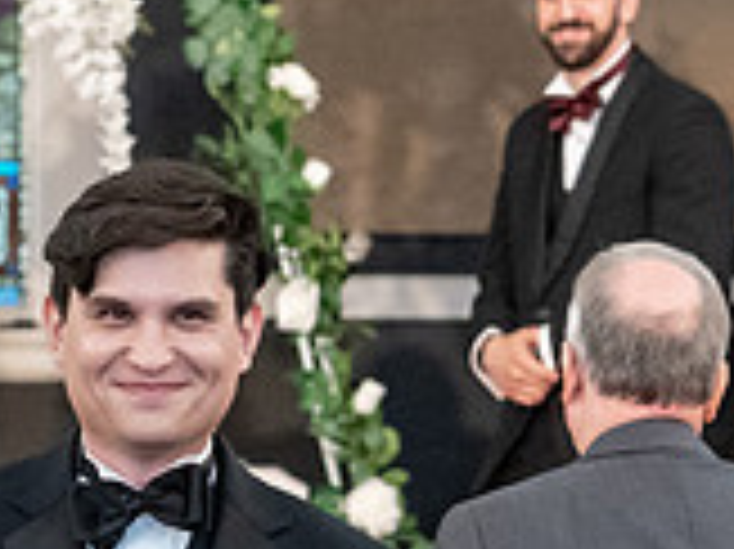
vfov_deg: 4.8
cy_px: 670
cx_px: 95
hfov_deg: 6.4
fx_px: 6568
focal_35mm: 310
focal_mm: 76
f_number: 4
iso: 8000
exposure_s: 1/200
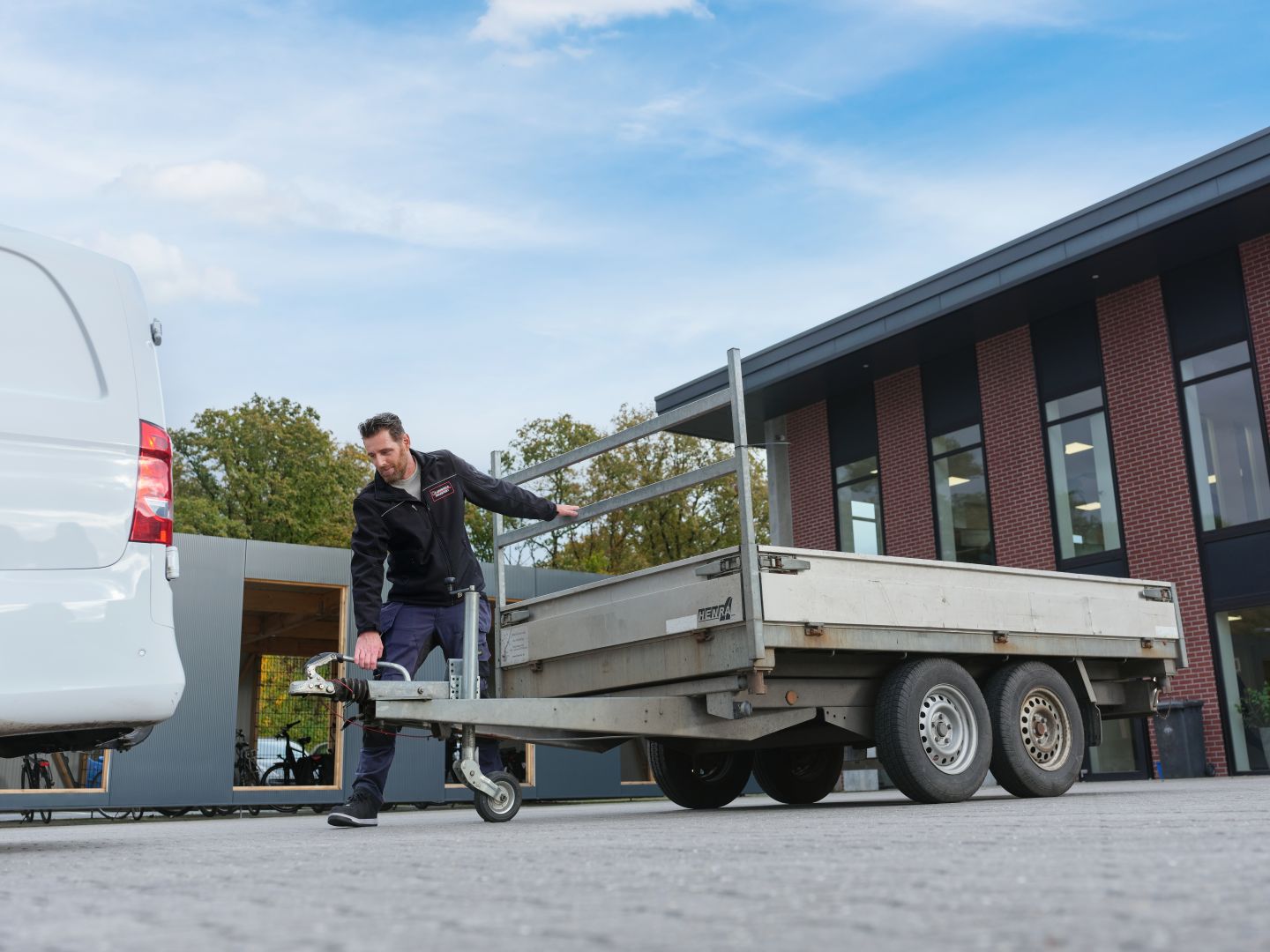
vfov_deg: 39.7
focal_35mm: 36
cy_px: 476
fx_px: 1321
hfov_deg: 51.4
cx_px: 635
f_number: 5
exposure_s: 1/320
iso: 400
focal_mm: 45
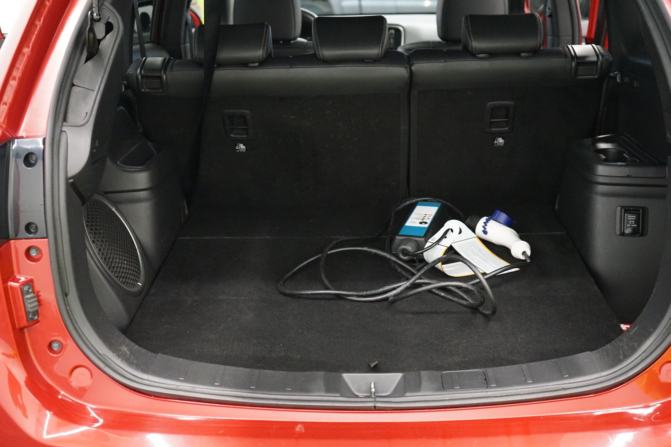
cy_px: 224
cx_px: 336
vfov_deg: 29.9
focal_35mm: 45
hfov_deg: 43.6
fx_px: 839
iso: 6400
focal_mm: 45
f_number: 4.5
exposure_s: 1/80
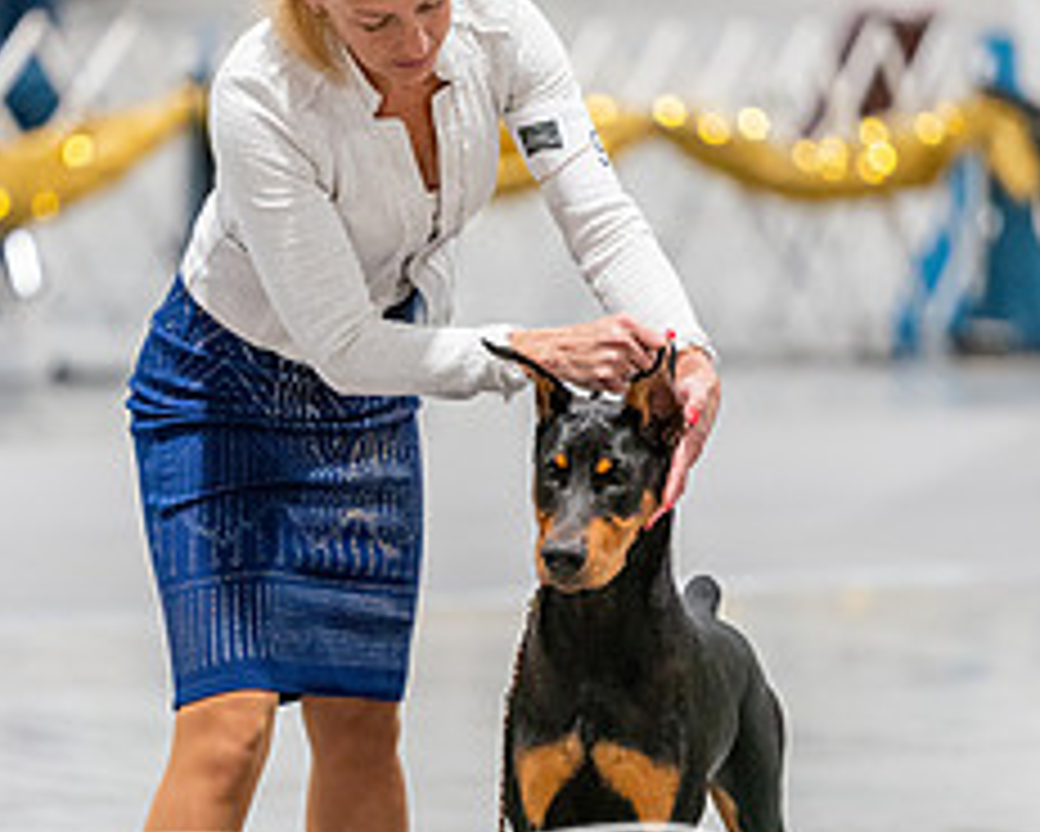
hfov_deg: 5.3
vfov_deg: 4.2
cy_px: 364
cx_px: 495
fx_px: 11239
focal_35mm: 365
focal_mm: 200
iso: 5000
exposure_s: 1/250
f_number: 2.8
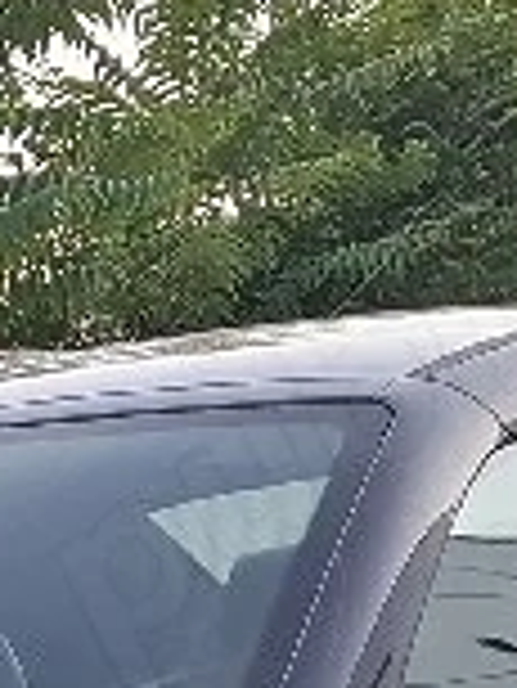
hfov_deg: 9.5
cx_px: -333
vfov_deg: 11.5
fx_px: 2983
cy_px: 1488
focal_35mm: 150
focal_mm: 5.54
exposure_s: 1/100
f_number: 1.8
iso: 64
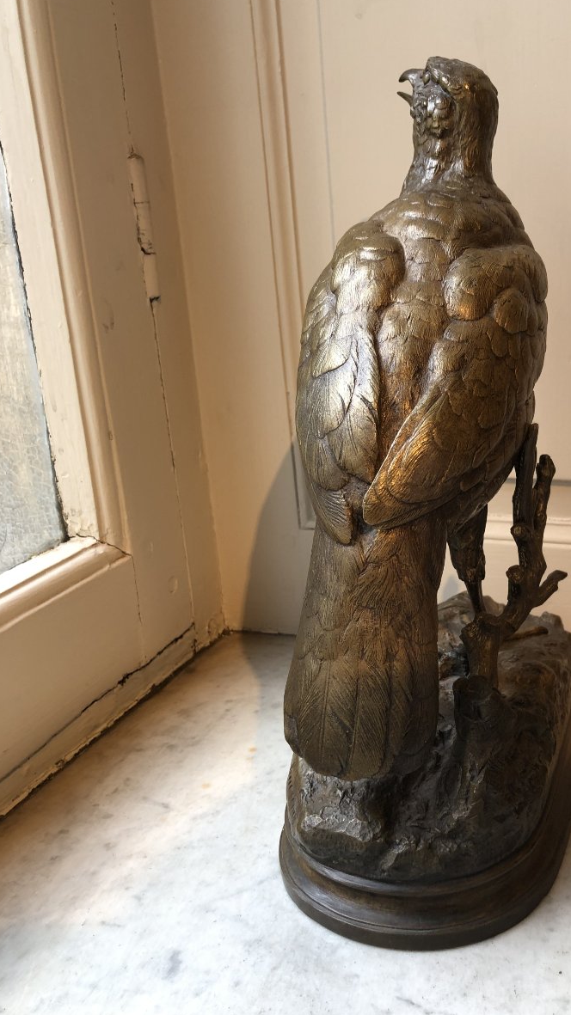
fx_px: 835
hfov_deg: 37.5
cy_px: 503
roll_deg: +3.7
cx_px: 369
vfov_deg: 62.6
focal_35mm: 31
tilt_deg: -17.2
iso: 32
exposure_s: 1/50
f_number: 1.8
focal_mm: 4
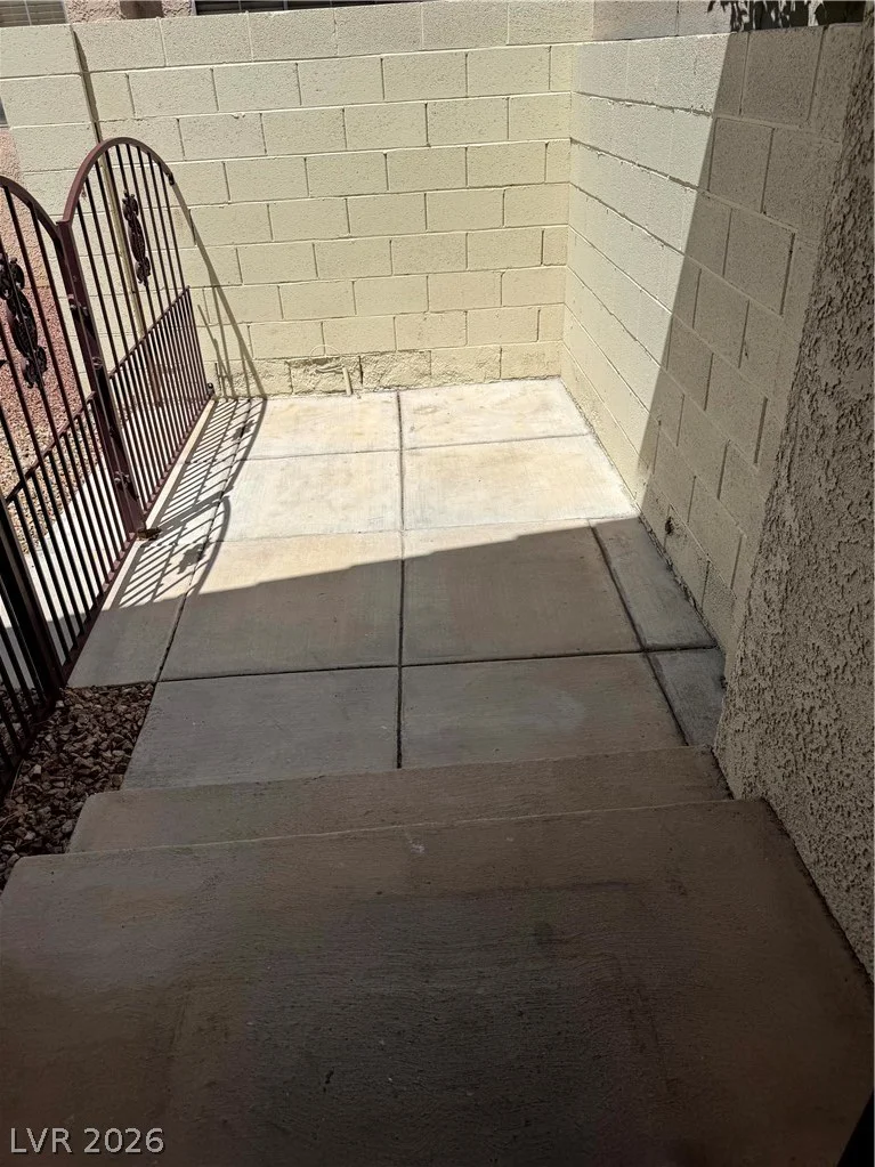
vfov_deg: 71.6
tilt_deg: -32.7
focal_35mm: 24
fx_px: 809
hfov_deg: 56.8
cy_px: 584
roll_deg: +0.5
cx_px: 438
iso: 80
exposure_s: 1/10417
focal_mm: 6.76
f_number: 1.78
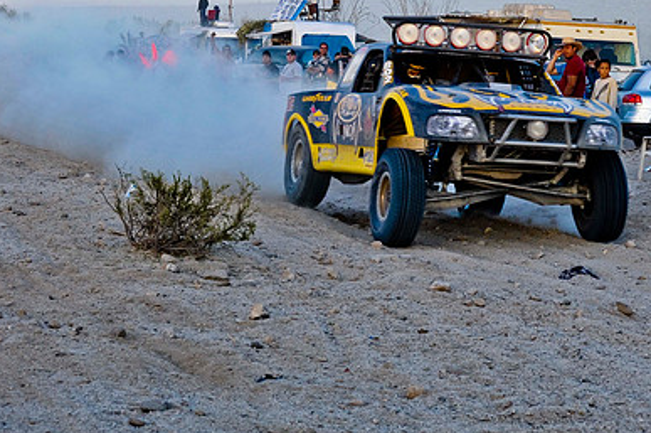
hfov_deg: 16.6
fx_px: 2221
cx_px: 414
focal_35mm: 123
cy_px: 160
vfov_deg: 11.1
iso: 1000
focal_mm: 82
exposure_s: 1/500
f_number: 7.1
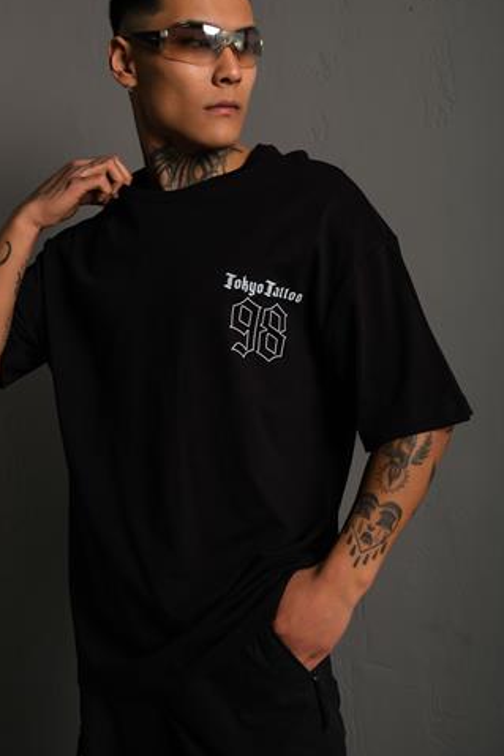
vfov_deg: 44.4
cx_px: 220
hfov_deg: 30.5
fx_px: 925
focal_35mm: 44
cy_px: 324
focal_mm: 24.3
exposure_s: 1/160
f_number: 5
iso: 160
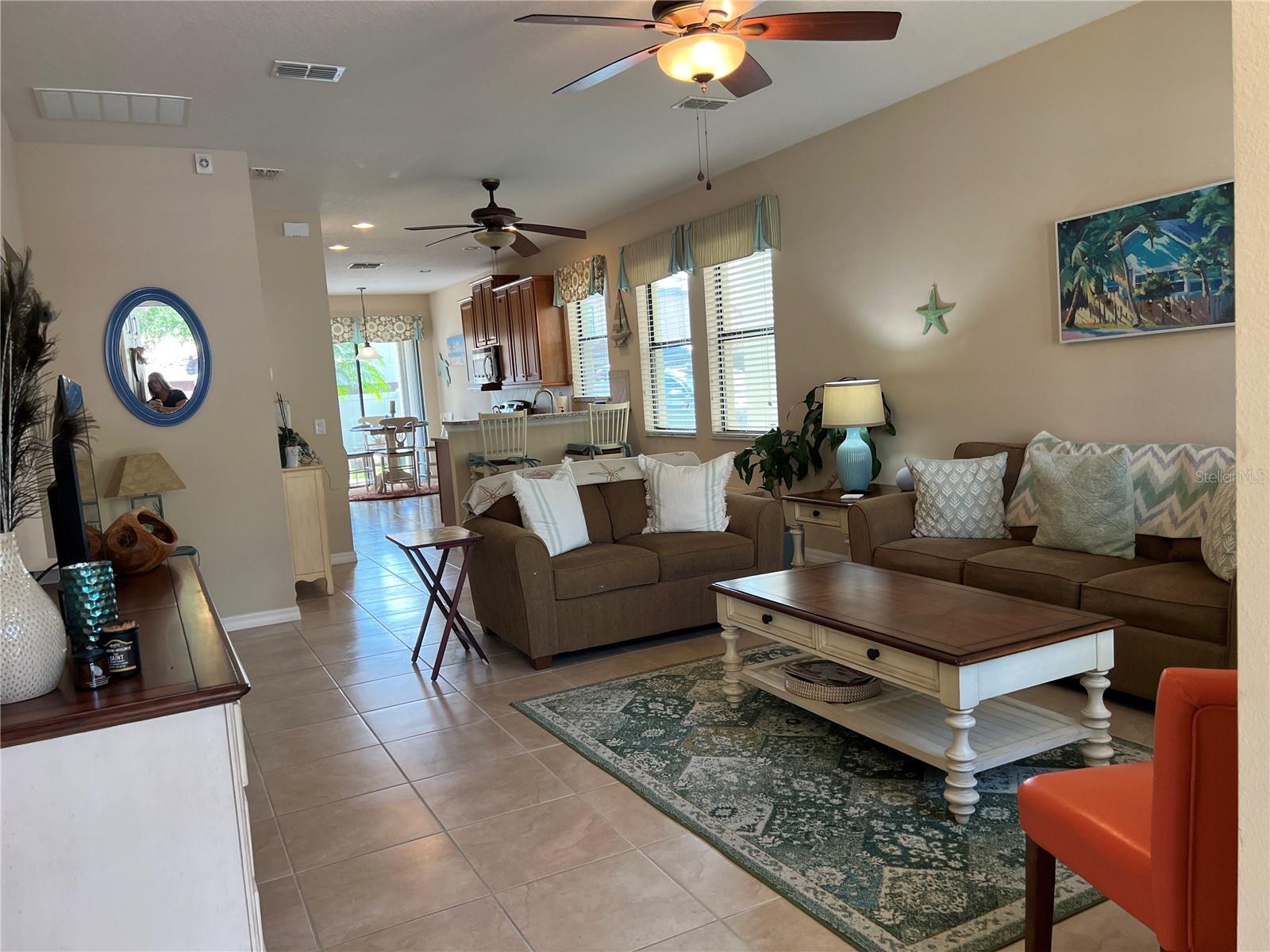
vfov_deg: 53.1
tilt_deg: -5.7
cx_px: 635
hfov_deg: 67.3
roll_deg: +4.3
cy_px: 476
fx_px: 954
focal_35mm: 26
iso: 80
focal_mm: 5.7
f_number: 1.5
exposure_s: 1/120
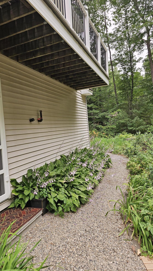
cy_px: 132
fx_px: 188
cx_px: 55
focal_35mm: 26
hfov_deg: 43.9
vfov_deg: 71.9
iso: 32
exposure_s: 1/120
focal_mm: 6.3
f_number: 1.7
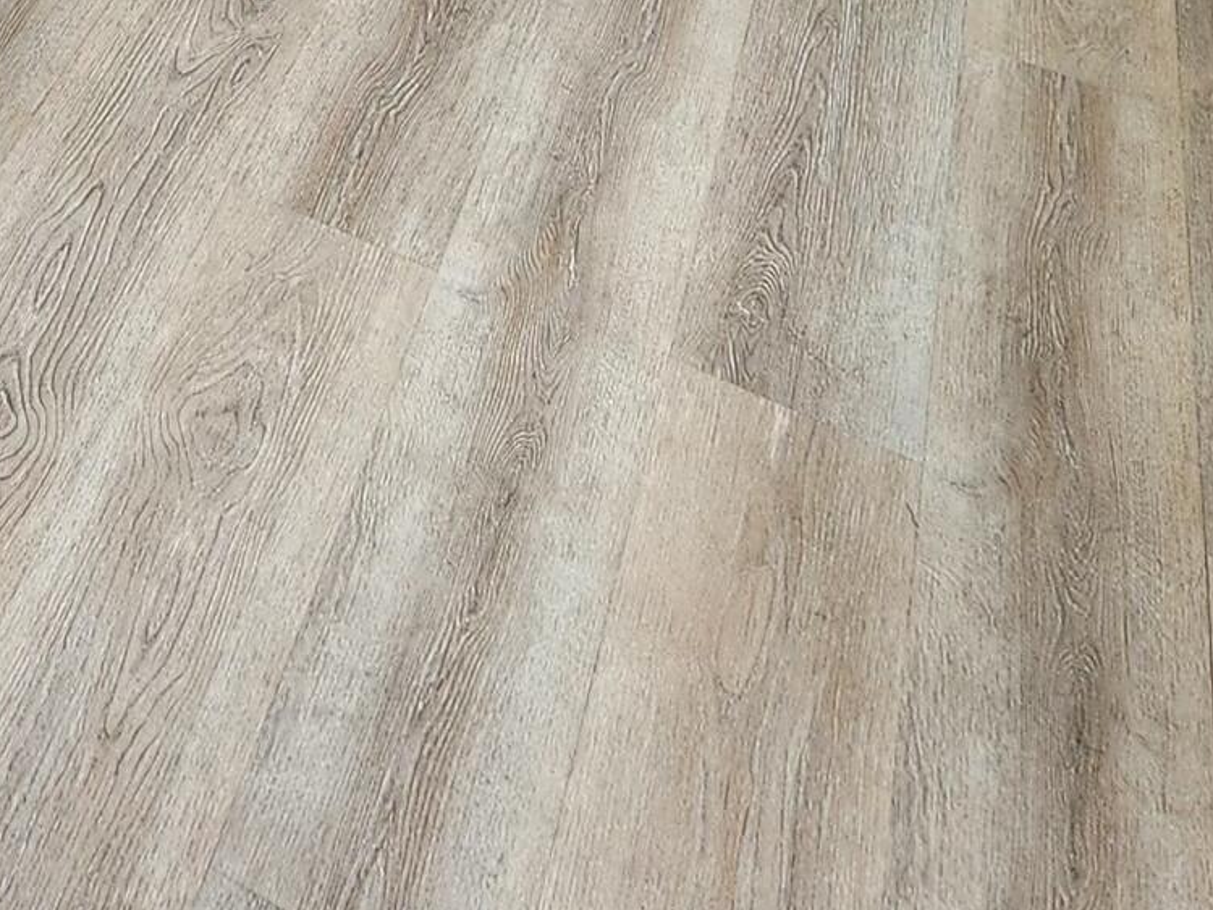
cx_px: -47
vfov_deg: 19.2
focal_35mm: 52
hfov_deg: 33.2
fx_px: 1823
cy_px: -824
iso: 100
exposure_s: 1/60
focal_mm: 2.2
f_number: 2.2
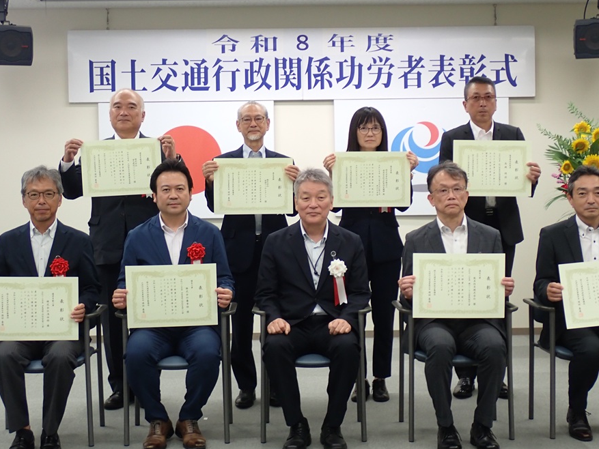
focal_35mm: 57
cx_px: 318
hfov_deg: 33.8
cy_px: 220
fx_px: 986
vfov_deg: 25.7
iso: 200
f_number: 3.2
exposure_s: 1/60
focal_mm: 9.01
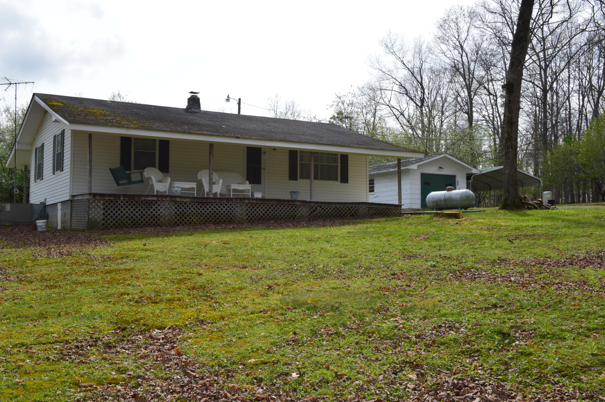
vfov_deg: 34.1
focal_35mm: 39
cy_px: 201
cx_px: 302
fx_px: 655
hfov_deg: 49.6
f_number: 11
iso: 400
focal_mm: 26
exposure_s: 1/400
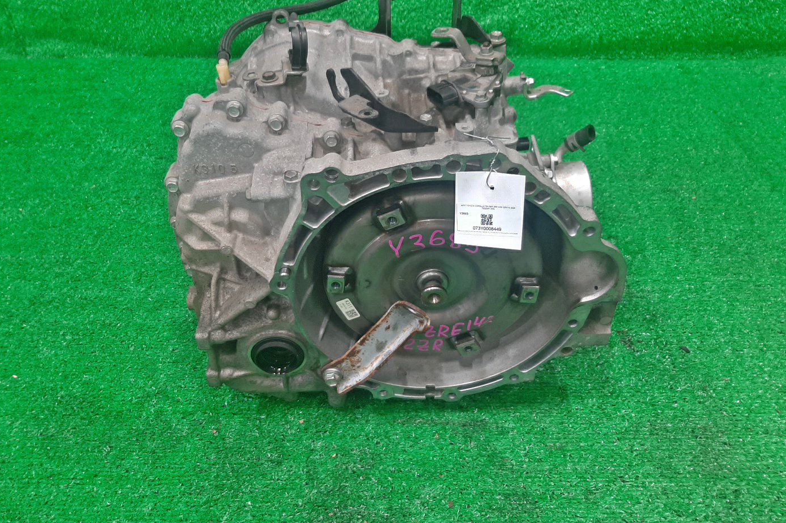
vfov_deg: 46.4
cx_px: 390
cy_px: 241
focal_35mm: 28
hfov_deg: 65.5
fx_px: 611
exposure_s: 1/50
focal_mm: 3.93
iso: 118
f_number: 1.7
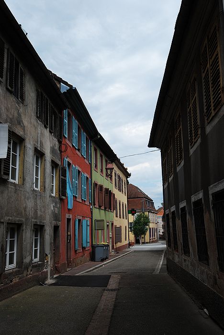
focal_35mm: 36
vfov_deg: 53.1
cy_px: 168
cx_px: 112
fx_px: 335
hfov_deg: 36.9
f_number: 11
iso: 100
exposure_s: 1/100
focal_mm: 24
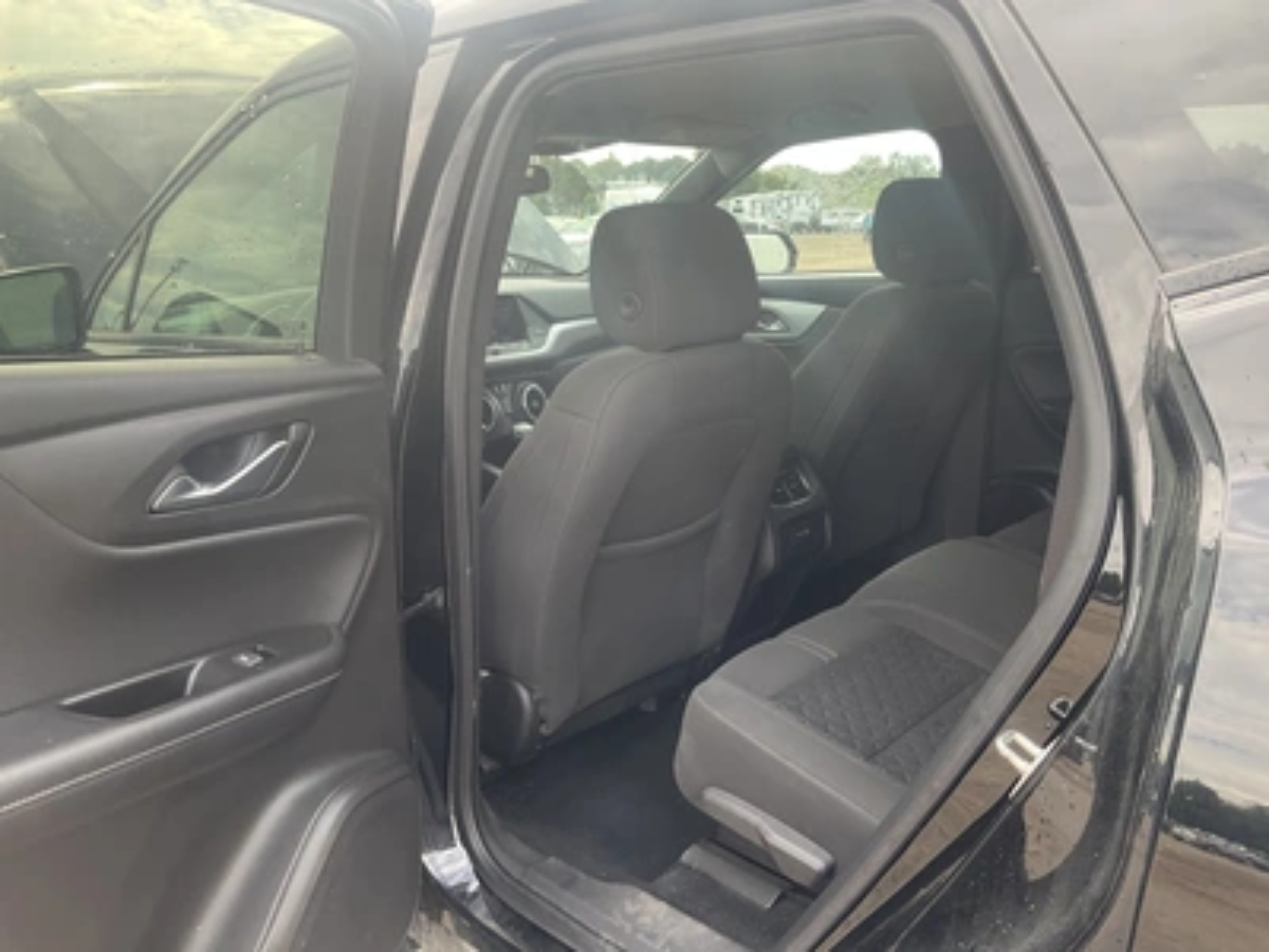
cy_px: 476
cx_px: 634
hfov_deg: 61.7
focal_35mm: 29
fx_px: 1063
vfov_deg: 48.2
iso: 25
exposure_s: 1/122
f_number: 1.8
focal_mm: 3
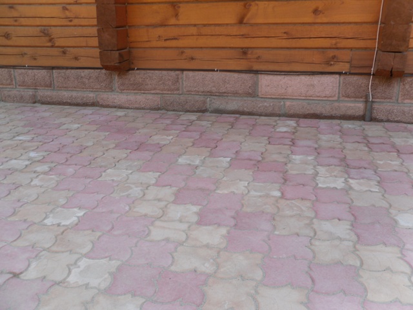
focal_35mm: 45
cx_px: 206
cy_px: 155
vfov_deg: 32.2
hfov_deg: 42.1
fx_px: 537
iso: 80
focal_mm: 6.3
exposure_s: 1/107
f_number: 3.5
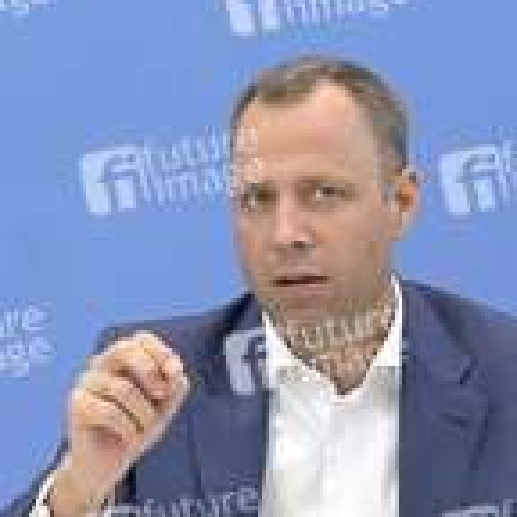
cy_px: 262
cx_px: -138
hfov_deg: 11.7
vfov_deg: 12.0
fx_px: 2467
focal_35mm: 146
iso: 4000
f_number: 6.3
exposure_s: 1/500
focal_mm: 55
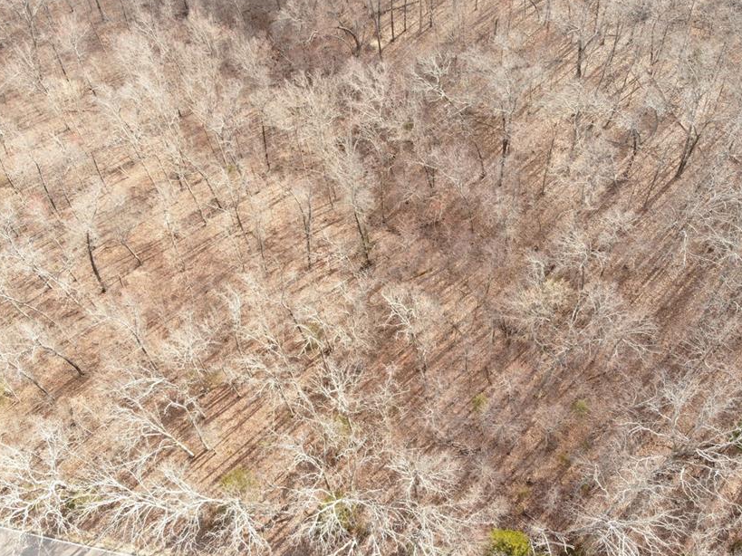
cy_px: 267
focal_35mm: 30
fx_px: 643
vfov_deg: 46.8
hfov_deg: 60.0
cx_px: 367
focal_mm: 4.5
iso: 100
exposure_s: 1/125
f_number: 2.8
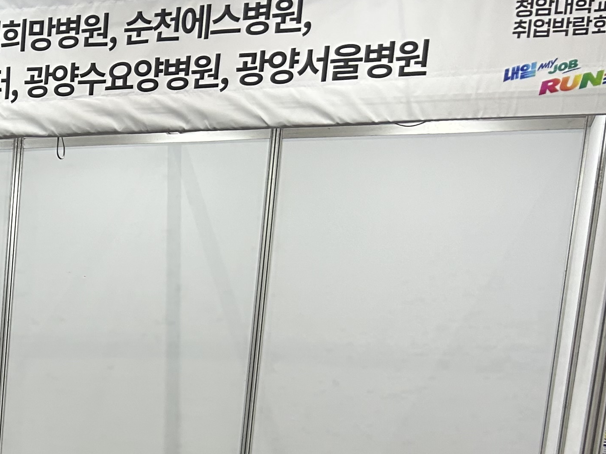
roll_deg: -2.1
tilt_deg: -9.6
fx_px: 1295
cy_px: 581
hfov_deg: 23.9
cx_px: -126
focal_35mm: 74
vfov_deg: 18.6
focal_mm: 5.7
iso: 100
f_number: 1.5
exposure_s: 1/120
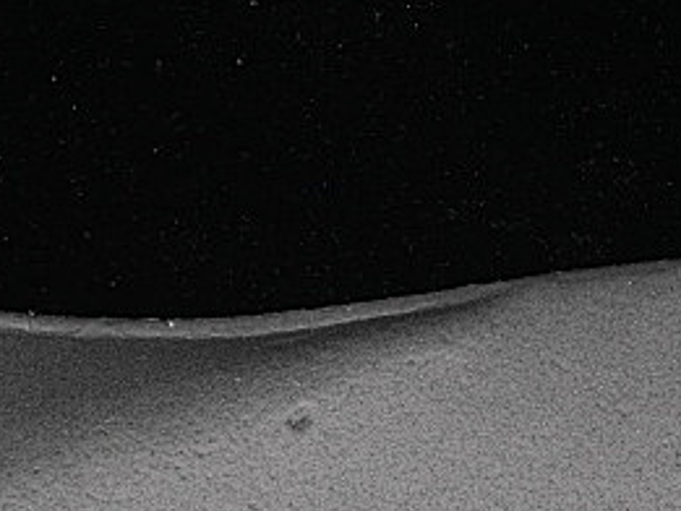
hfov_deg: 6.6
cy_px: 850
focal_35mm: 298
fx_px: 5865
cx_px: 39
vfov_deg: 4.9
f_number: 7.1
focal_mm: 50
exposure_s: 1/80
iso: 160
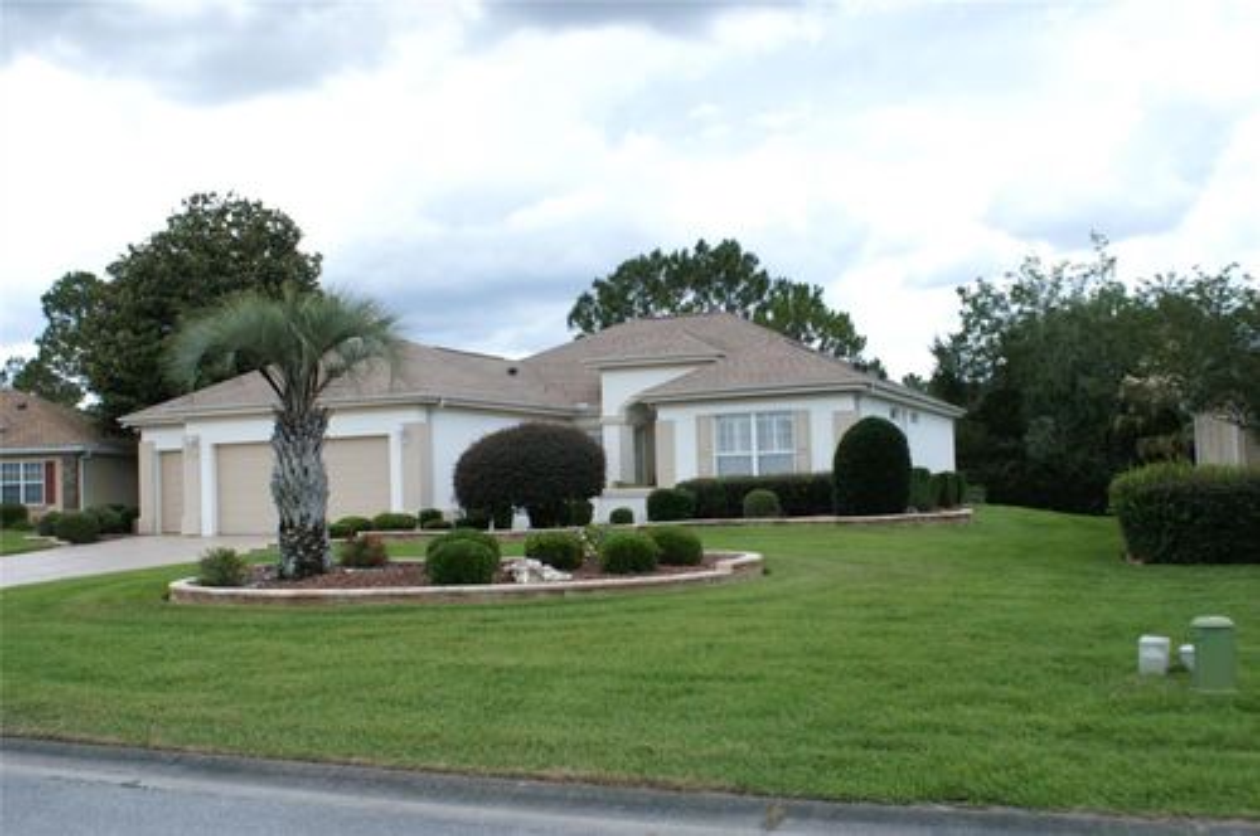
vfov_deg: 36.8
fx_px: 1258
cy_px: 418
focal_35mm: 36
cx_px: 630
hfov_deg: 53.2
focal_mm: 24
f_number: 5.6
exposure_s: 1/1000
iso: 400
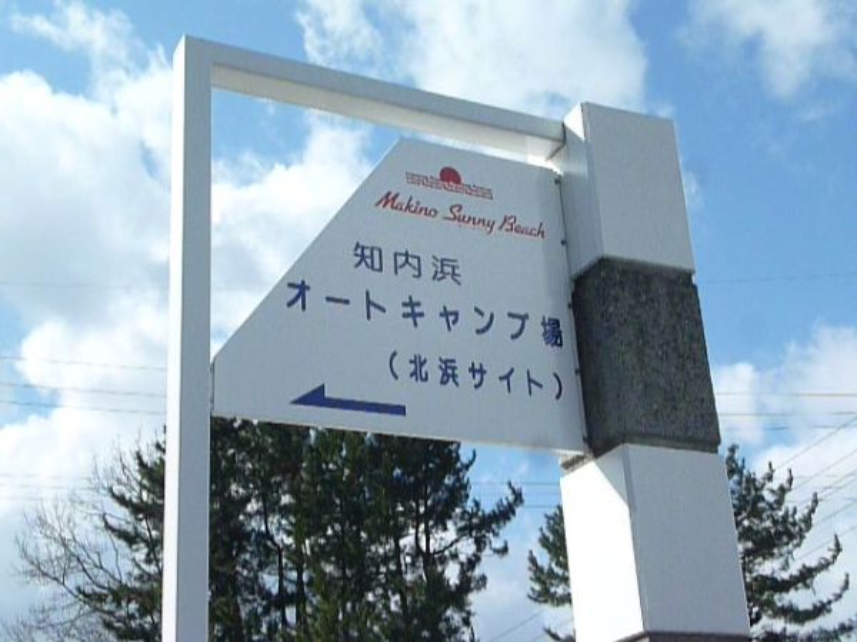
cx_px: 428
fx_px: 1337
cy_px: 321
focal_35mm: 54
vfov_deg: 27.0
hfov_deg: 35.5
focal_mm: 9.7
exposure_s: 1/250
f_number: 14
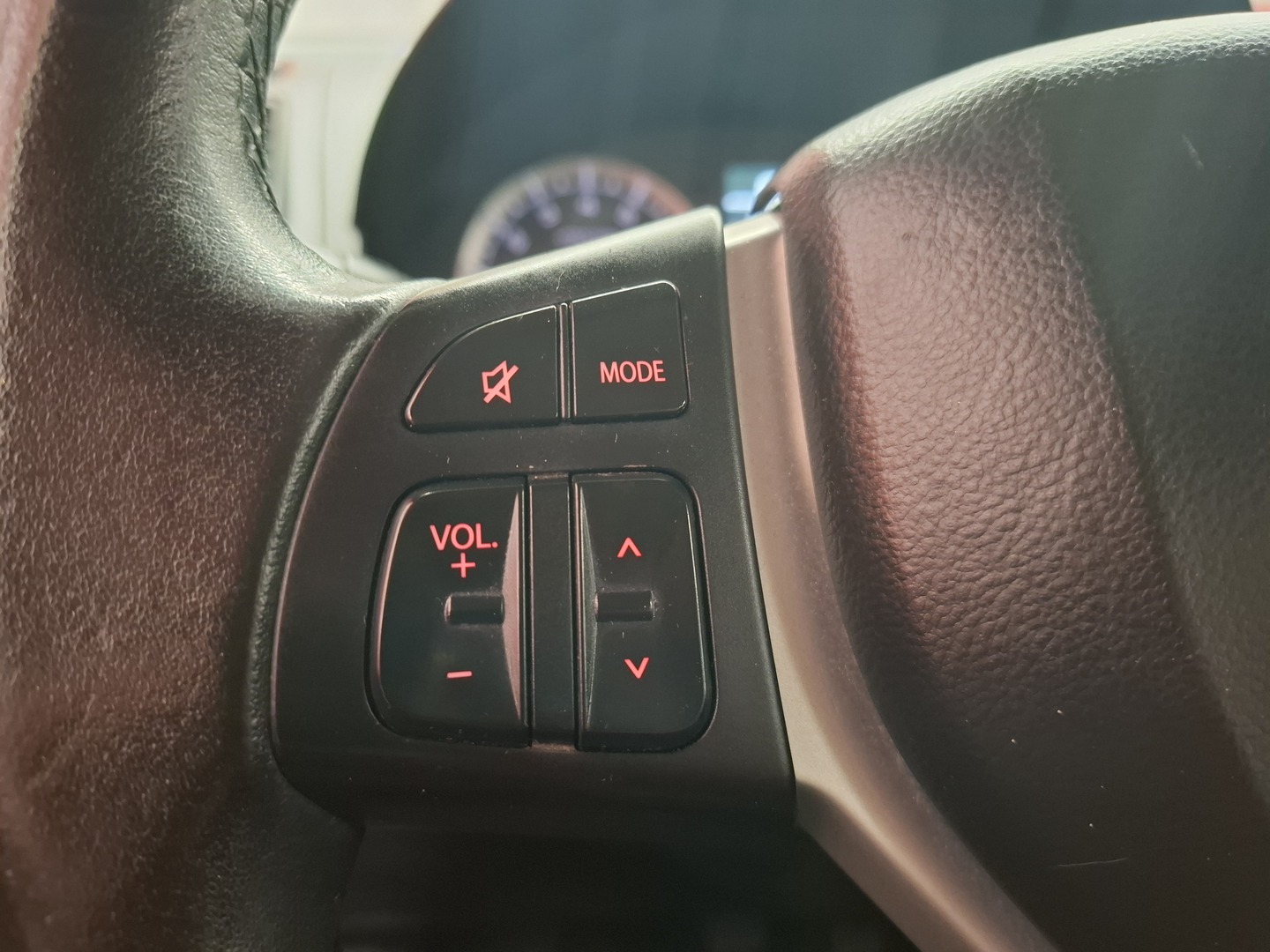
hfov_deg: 73.9
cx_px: 635
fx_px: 844
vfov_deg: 58.9
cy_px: 476
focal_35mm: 23
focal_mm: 5.54
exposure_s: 1/25
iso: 800
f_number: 1.8
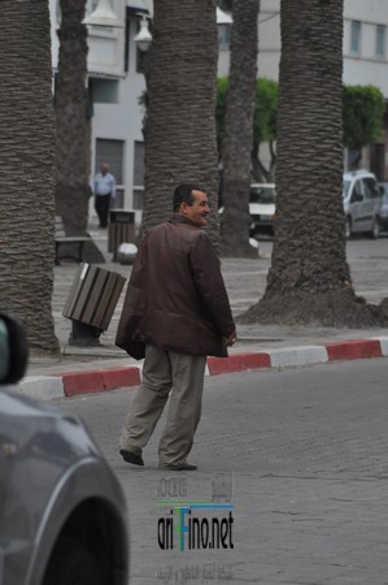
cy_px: 292
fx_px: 4861
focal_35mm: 300
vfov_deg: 6.9
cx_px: 194
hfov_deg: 4.6
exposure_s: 1/1000
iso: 800
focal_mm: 200
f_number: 5.6
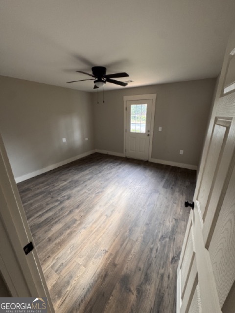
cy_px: 156
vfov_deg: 102.1
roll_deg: +1.0
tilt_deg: -17.9
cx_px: 118
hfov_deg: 85.7
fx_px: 127
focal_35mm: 14
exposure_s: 1/99
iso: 200
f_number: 2.2
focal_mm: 2.22
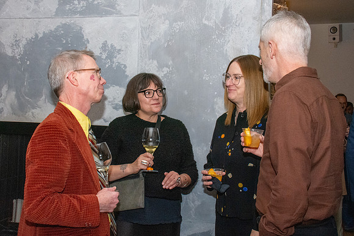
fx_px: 428
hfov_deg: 44.9
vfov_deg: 30.8
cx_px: 170
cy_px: 110
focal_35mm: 44
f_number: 13
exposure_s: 1/160
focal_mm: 26
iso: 5000
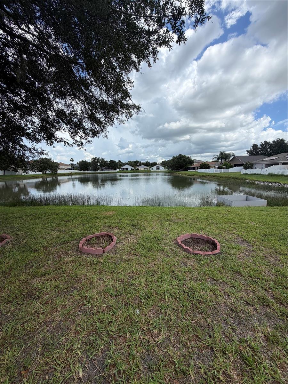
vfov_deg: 102.1
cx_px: 144
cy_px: 192
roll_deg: -0.1
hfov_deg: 85.7
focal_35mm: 14
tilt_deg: -6.2
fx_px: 155
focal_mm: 2.22
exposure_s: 1/779
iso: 20
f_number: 2.2
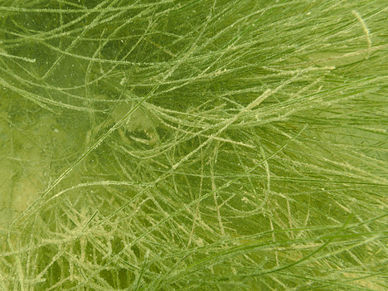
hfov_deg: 57.7
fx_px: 347
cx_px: 148
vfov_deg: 45.2
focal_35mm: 31
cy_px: 118
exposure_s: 1/160
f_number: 2.8
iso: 100
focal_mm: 4.5
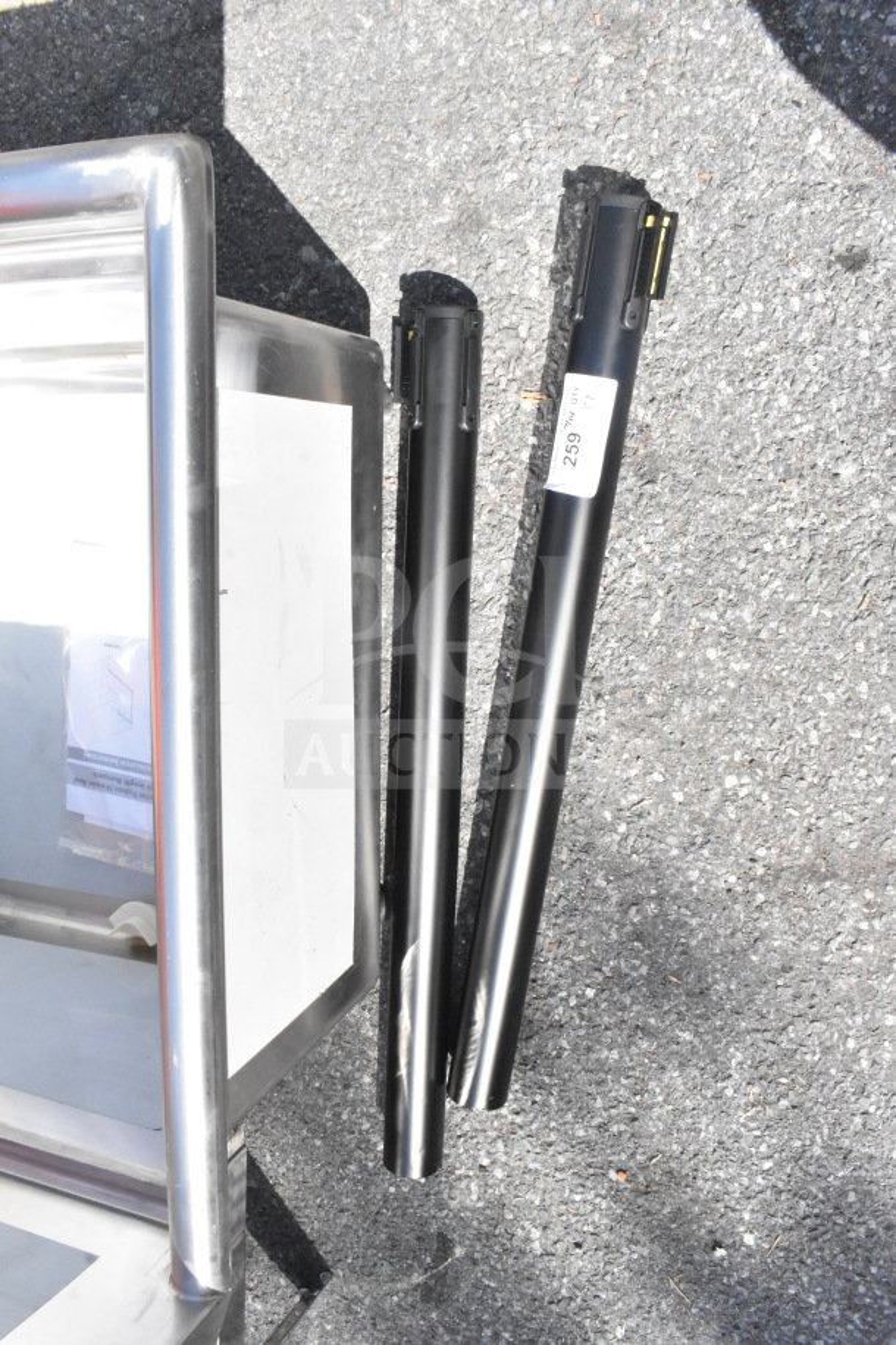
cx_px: 448
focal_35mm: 30
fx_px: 1120
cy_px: 672
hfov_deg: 43.6
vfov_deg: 61.9
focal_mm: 20
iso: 6400
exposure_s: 1/1250
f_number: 20
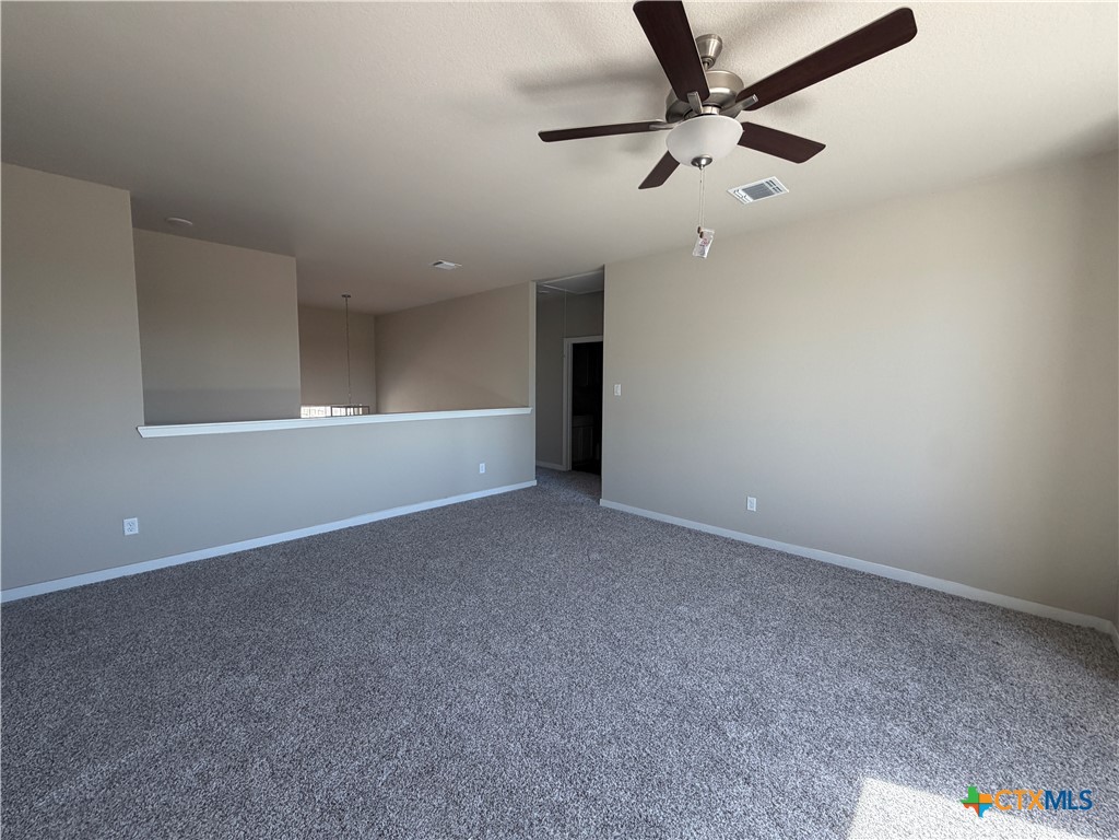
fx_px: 453
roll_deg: -0.2
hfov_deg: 102.1
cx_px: 560
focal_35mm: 14
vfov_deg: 85.7
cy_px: 420
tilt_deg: -4.1
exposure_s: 1/121
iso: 100
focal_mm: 2.22
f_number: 2.2
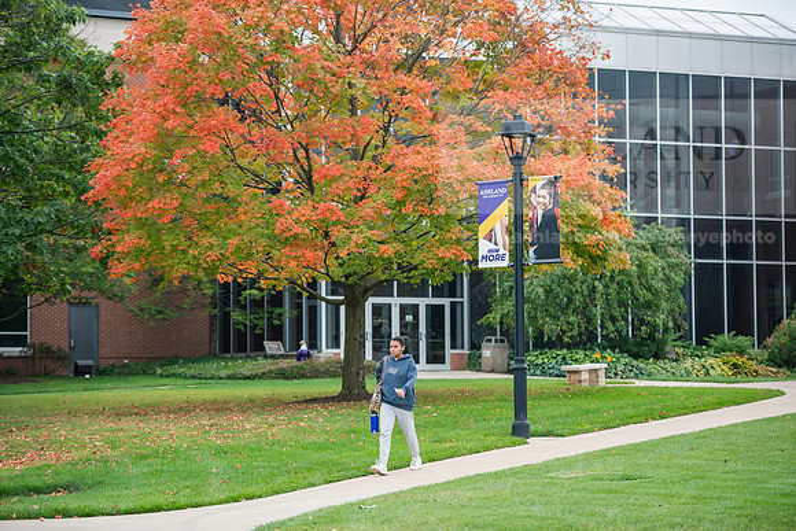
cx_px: 398
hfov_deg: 17.6
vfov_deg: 11.8
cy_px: 266
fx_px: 2565
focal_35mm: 116
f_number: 2.8
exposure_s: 1/320
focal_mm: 116
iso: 200
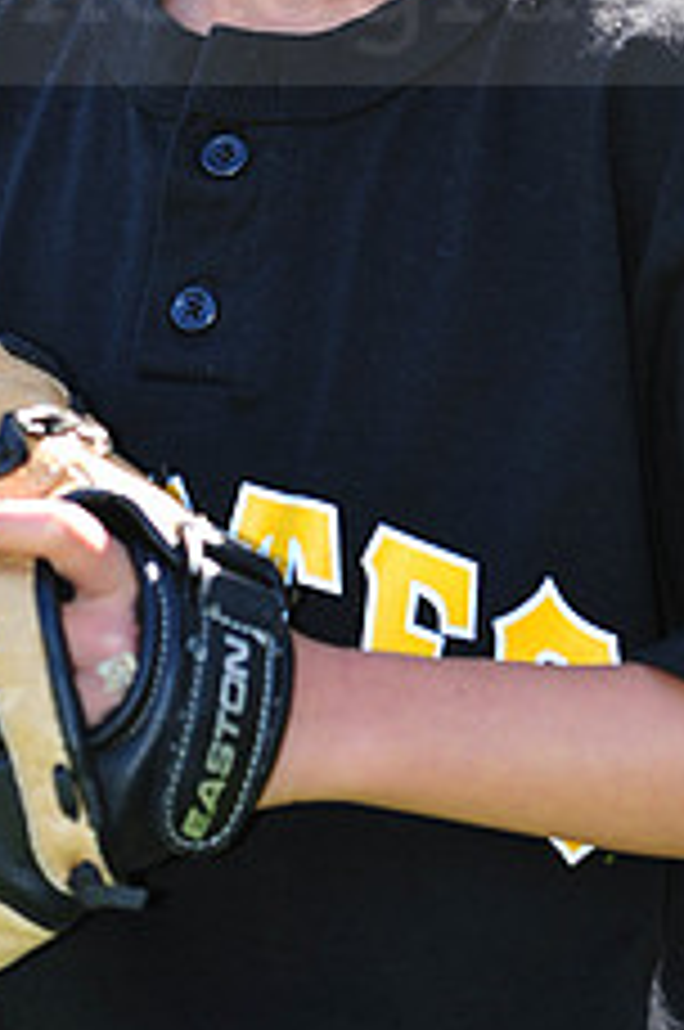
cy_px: -58
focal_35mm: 443
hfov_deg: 3.1
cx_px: 261
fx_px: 12663
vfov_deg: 4.7
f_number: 4.5
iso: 200
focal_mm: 175
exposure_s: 1/320
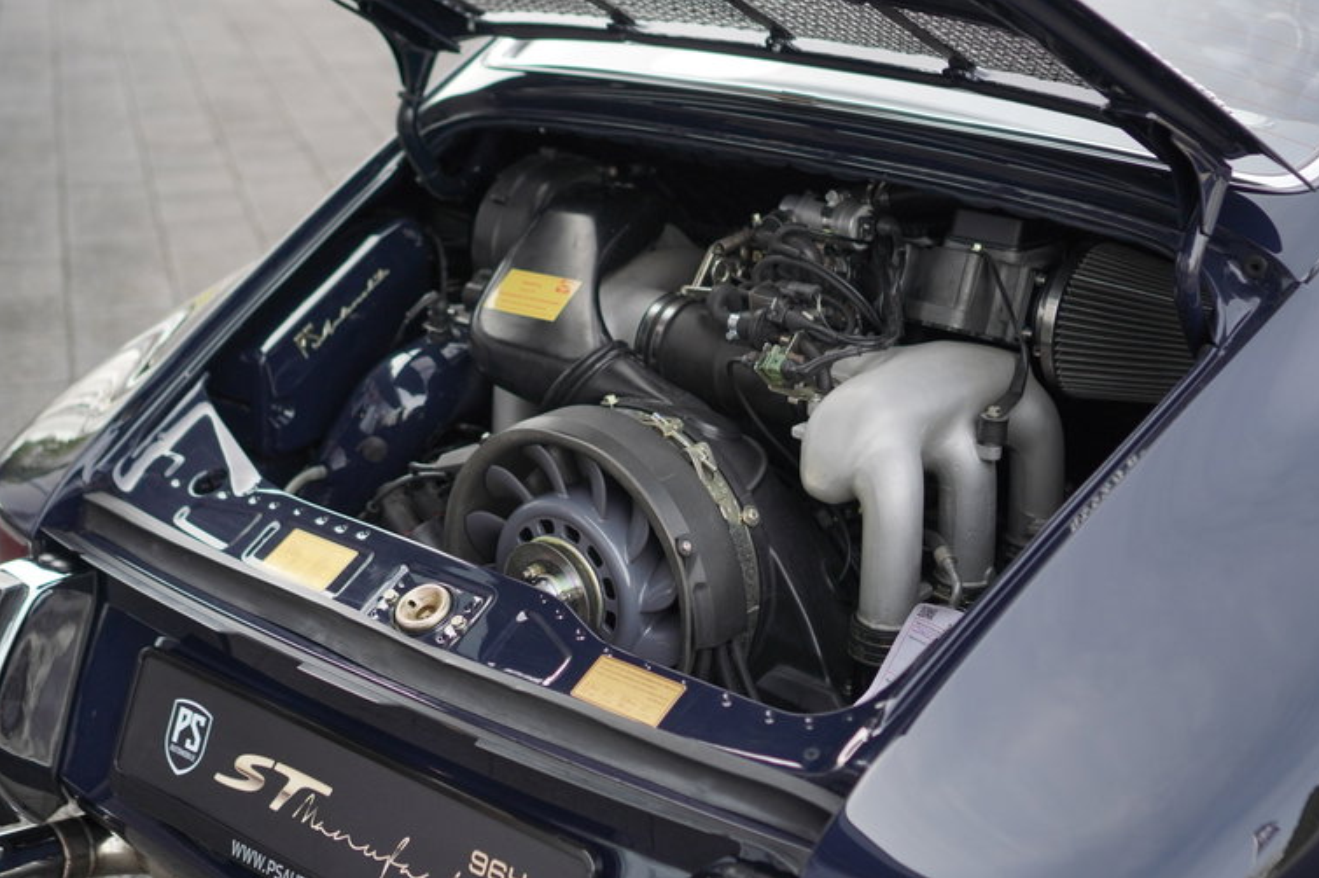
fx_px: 1960
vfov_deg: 25.3
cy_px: 446
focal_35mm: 54
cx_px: 656
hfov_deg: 37.2
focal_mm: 35
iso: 400
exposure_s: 1/1600
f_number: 2.2
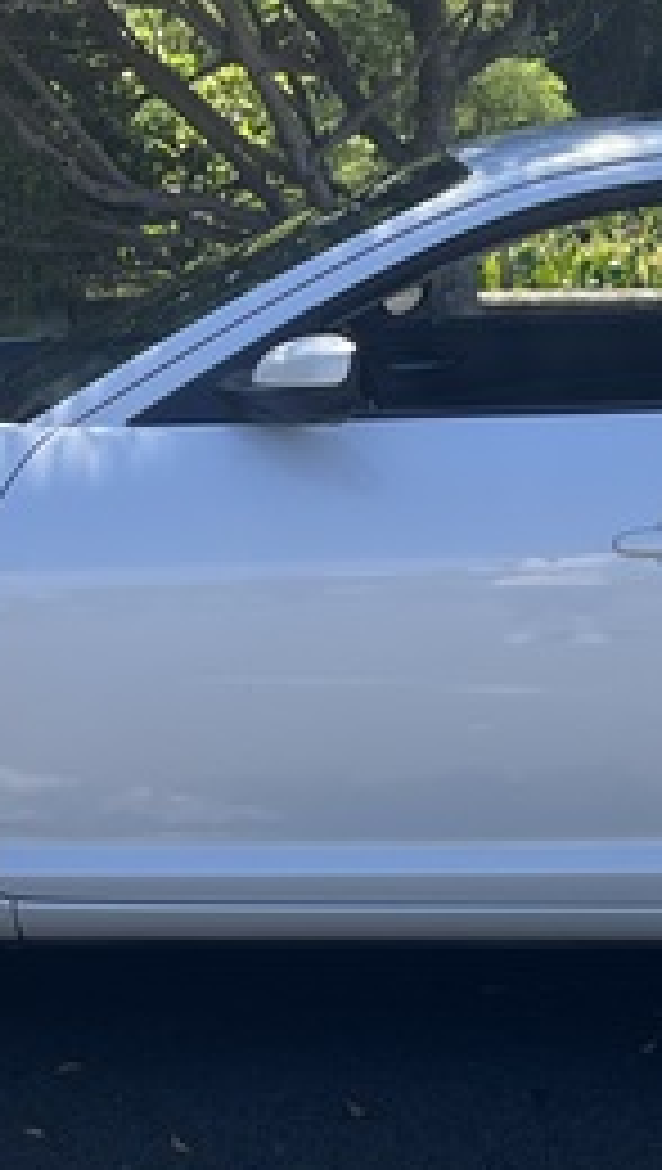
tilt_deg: -14.4
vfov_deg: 24.4
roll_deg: +0.0
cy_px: 639
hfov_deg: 13.7
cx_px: 685
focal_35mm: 87
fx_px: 2704
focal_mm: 5.1
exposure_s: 1/1647
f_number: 1.6
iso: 50
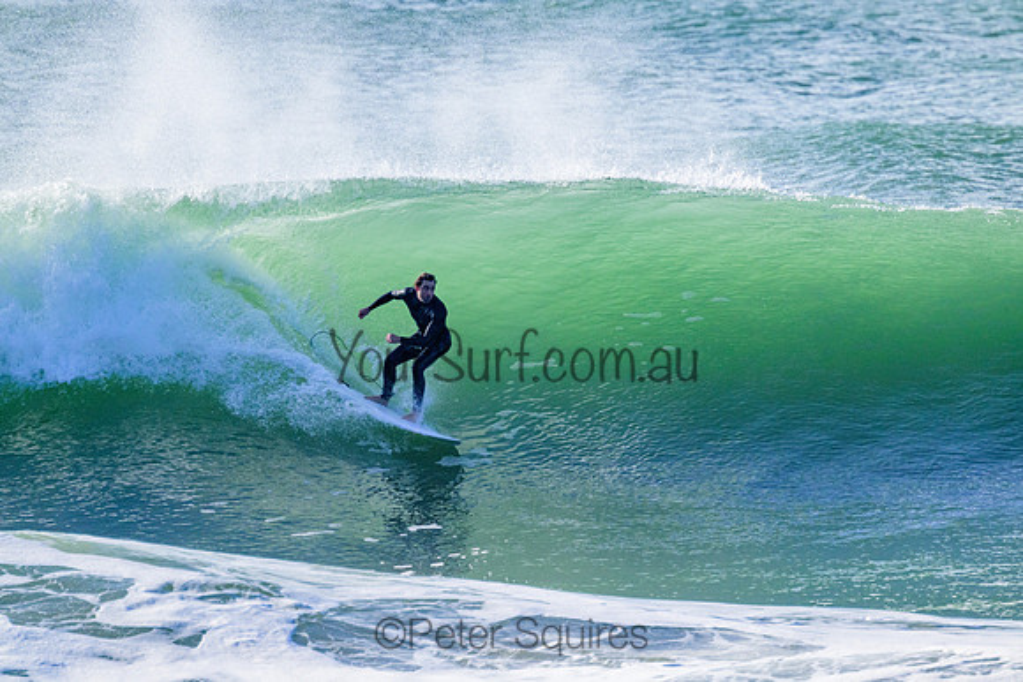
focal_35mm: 800
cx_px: 512
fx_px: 22738
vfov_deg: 1.7
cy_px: 341
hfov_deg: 2.6
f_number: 11
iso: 2000
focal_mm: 800
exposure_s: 1/2000
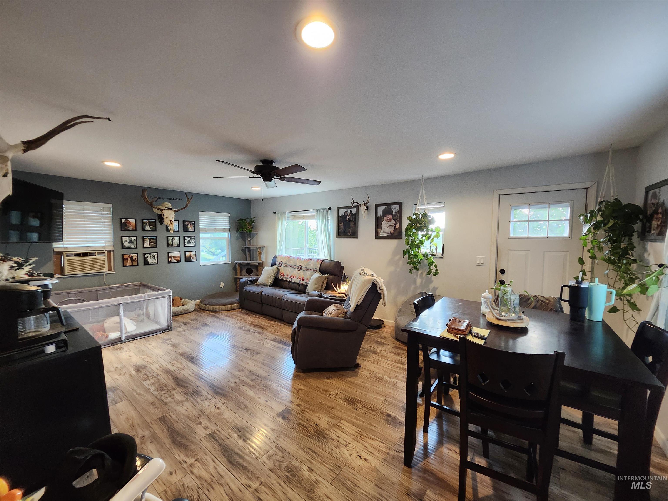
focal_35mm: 13
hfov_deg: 106.2
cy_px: 250
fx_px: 251
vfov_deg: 89.9
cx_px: 334
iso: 320
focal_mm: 1.74
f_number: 2.2
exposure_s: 1/60
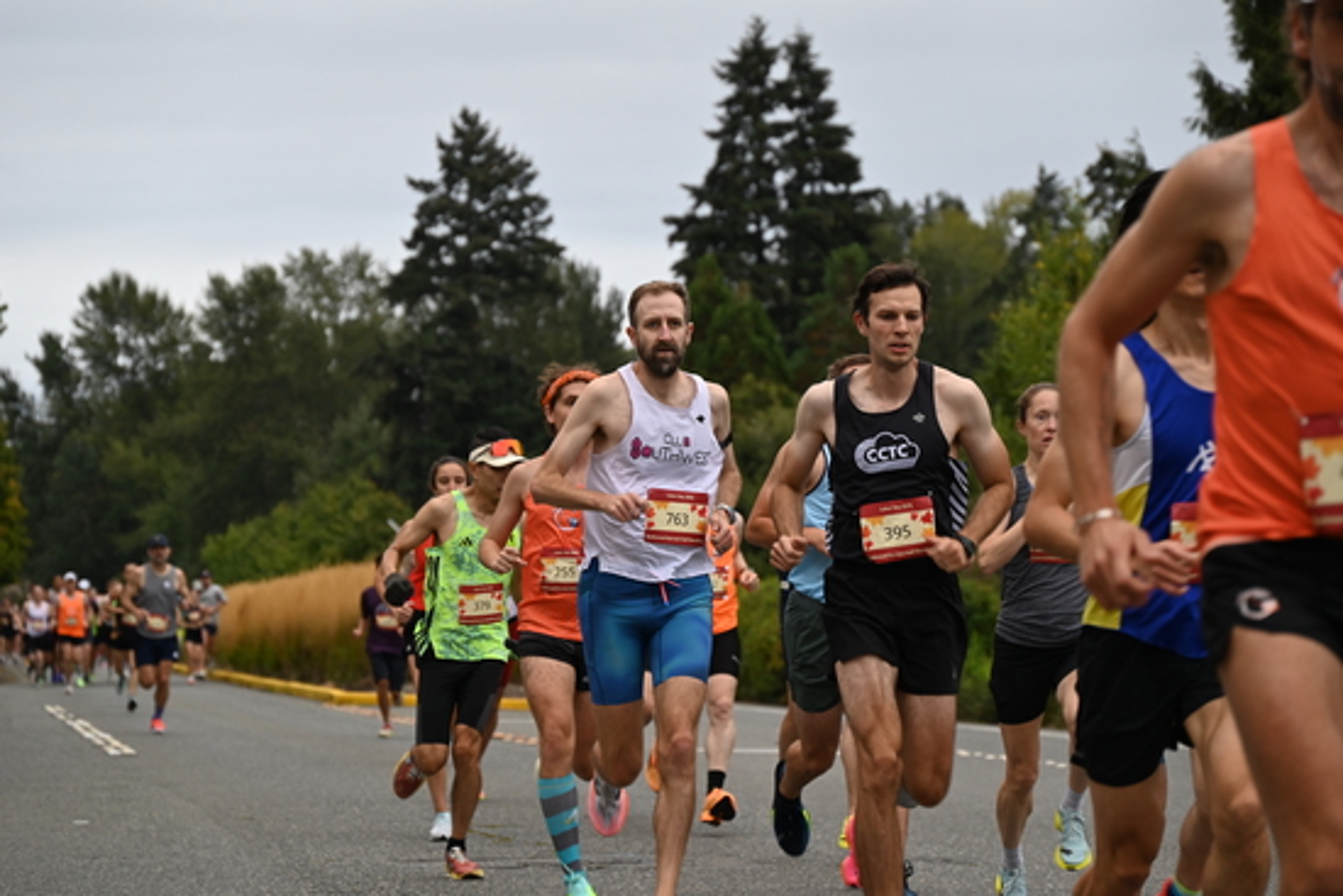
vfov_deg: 9.8
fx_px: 5224
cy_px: 448
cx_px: 672
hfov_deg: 14.6
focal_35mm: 140
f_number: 6.3
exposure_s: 1/250
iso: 500
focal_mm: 140
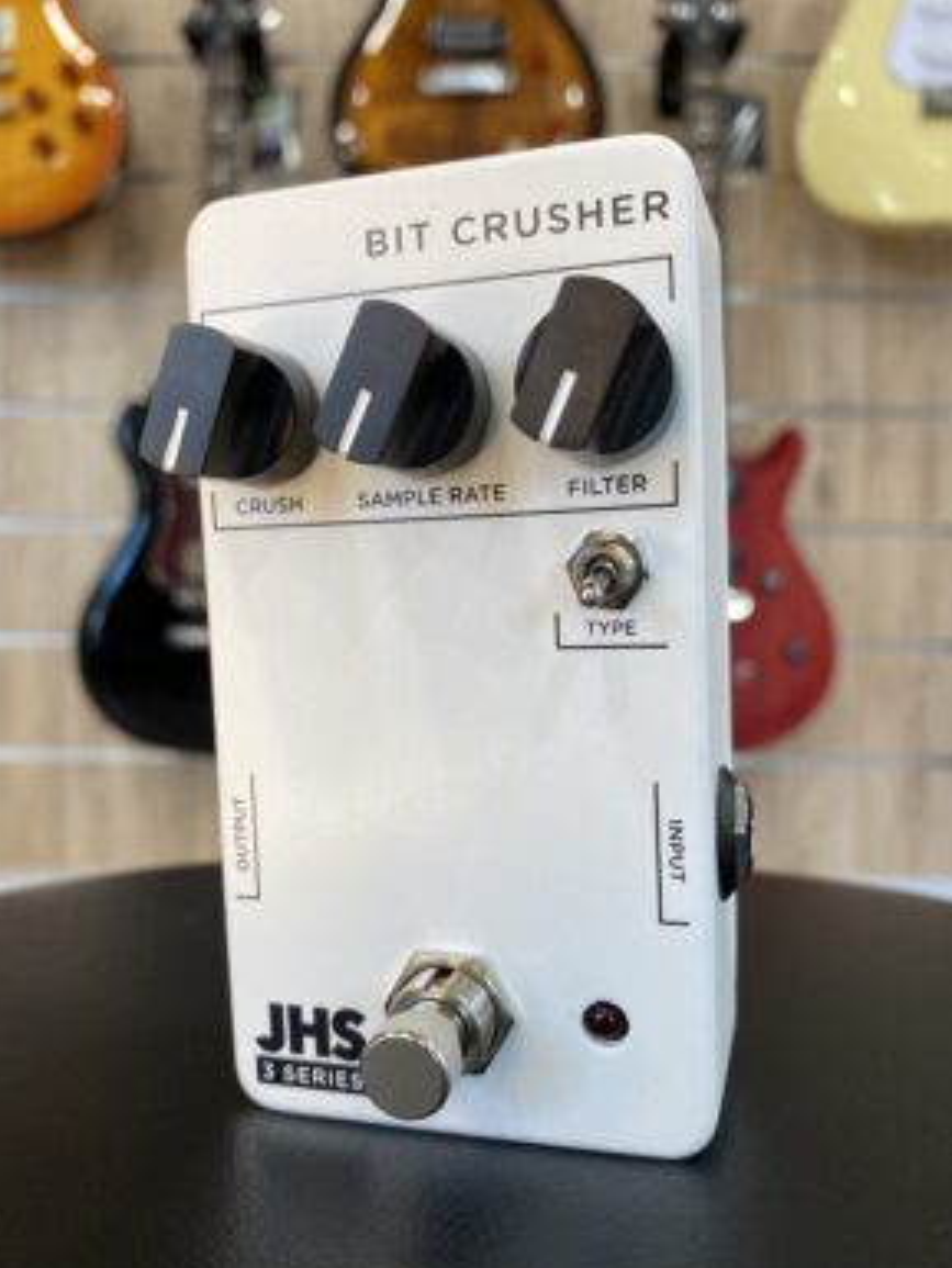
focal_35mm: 27
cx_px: 468
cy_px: 655
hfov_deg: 51.4
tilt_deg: -1.4
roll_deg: +0.0
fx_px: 990
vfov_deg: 65.3
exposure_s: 1/100
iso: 64
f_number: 1.8
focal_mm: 4.25
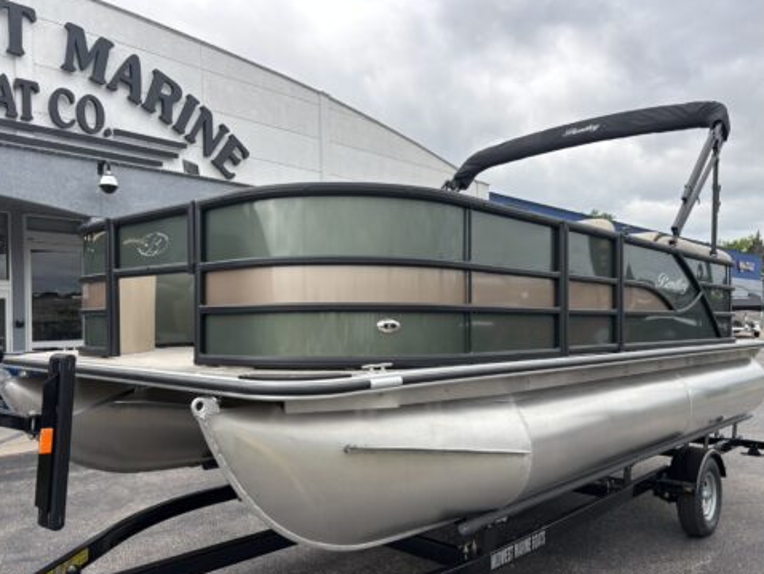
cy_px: 313
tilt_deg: +2.4
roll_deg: +2.4
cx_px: 394
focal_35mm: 29
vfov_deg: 48.2
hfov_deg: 61.6
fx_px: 640
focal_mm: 5.96
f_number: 1.6
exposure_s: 1/1047
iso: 50
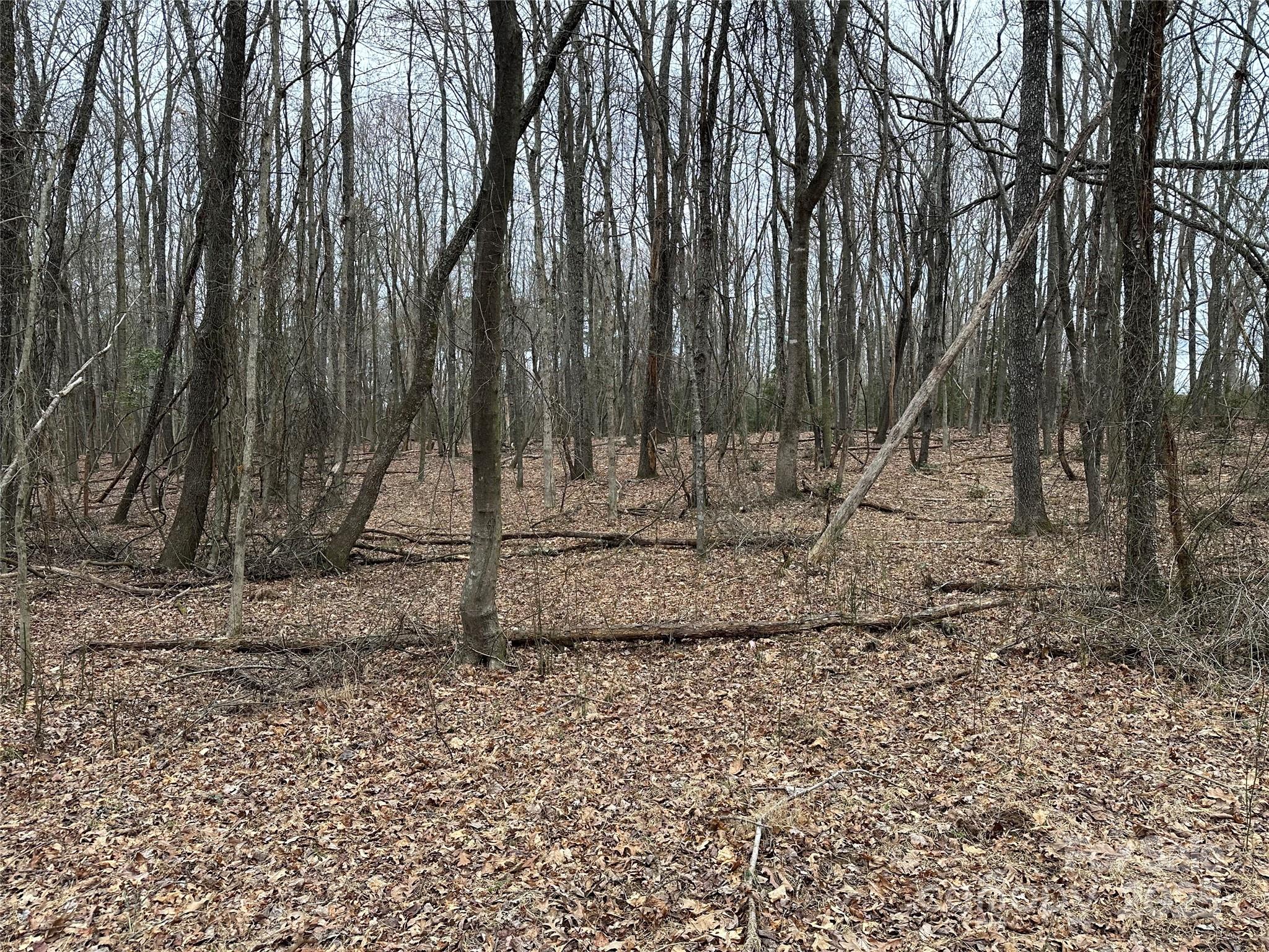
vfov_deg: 56.8
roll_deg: -0.9
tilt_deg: -2.0
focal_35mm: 24
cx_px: 634
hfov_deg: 71.6
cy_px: 476
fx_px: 880
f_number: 1.78
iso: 80
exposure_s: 1/529
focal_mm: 6.86
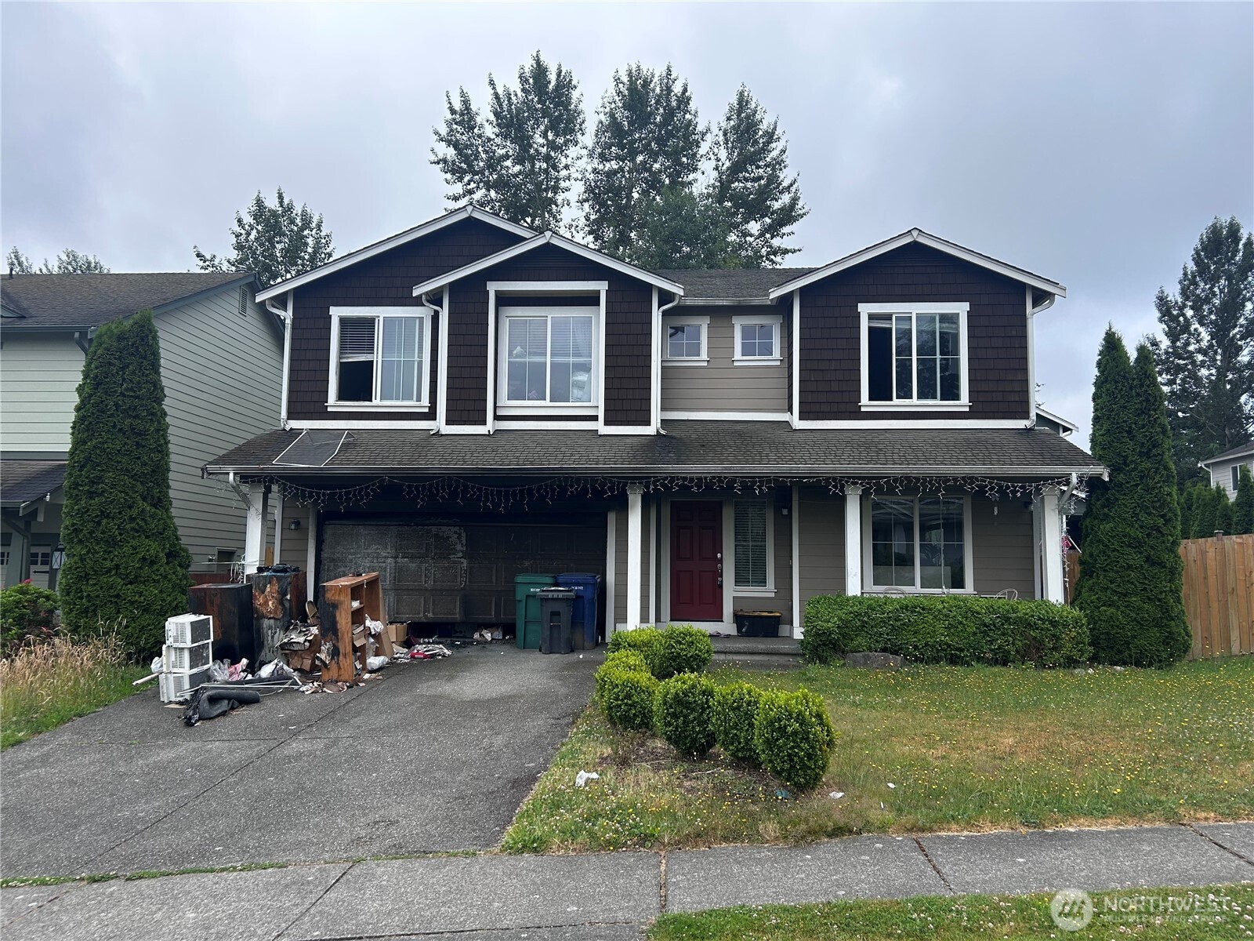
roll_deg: +0.2
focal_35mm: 26
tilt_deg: +5.8
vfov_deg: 53.1
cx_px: 627
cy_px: 470
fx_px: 942
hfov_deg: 67.3
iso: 50
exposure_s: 1/1531
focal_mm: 5.7
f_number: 1.5
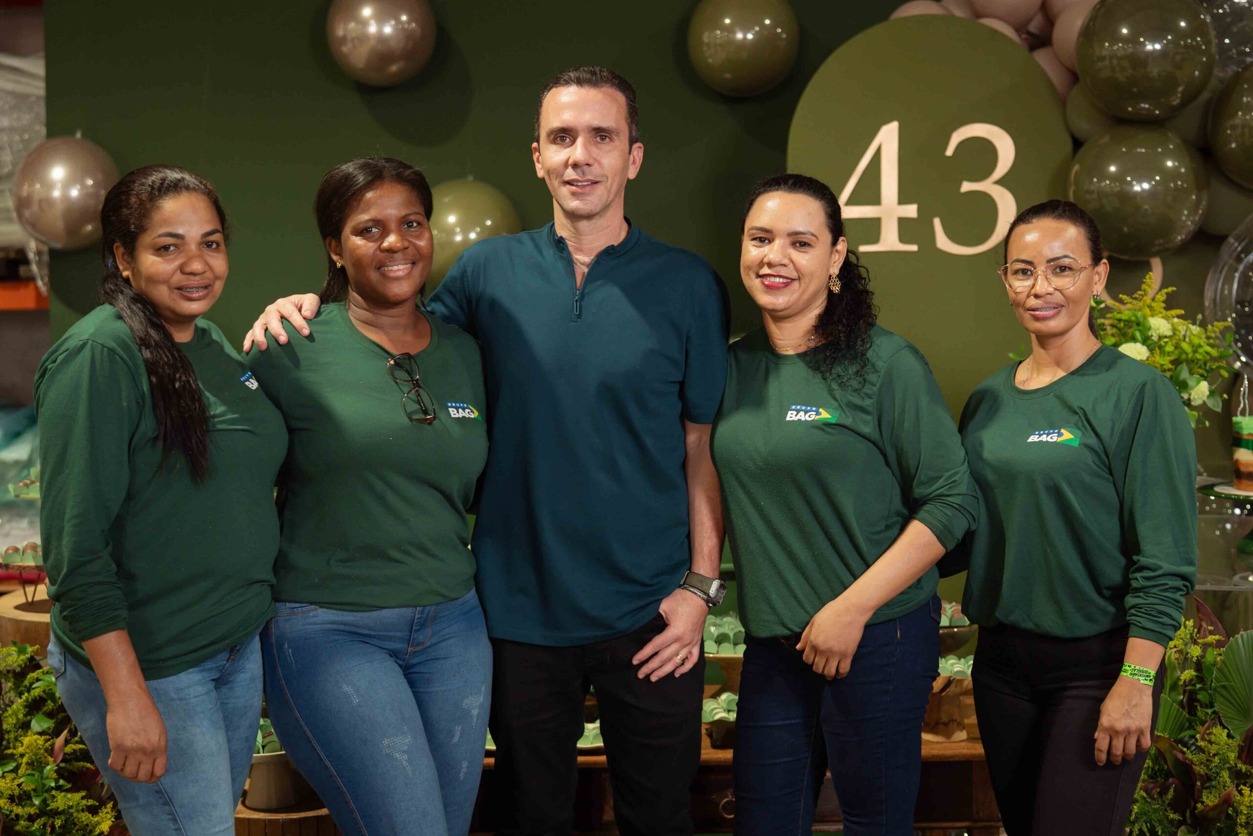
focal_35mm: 54
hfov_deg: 36.9
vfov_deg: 25.1
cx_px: 626
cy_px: 418
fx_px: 1879
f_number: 2.2
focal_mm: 36
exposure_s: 1/160
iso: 500
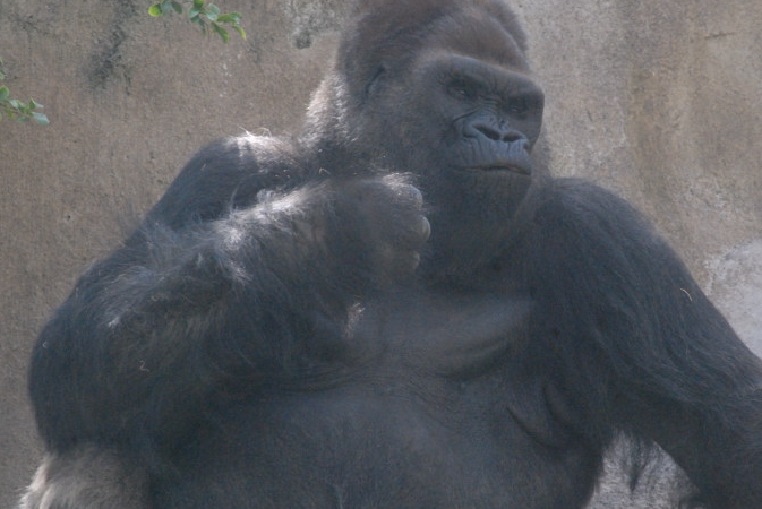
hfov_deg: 3.9
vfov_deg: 2.6
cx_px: 445
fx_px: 11334
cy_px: 235
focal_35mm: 535
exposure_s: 1/125
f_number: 13
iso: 1600
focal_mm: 300
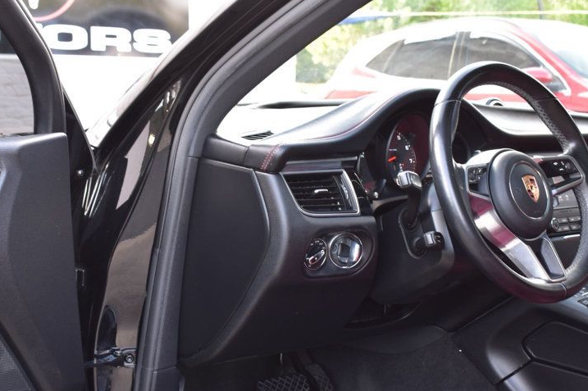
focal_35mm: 60
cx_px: 238
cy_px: 268
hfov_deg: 33.3
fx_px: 979
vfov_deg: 22.5
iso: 400
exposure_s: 1/20
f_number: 6.3
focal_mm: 28
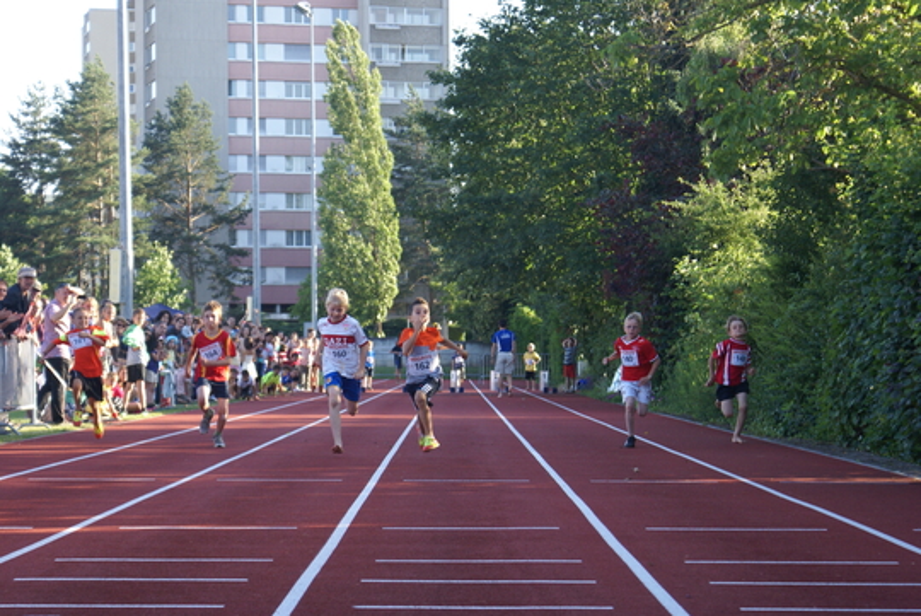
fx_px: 2688
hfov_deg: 19.4
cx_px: 460
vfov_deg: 13.1
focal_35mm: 105
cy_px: 308
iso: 400
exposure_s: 1/250
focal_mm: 70
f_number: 5.6
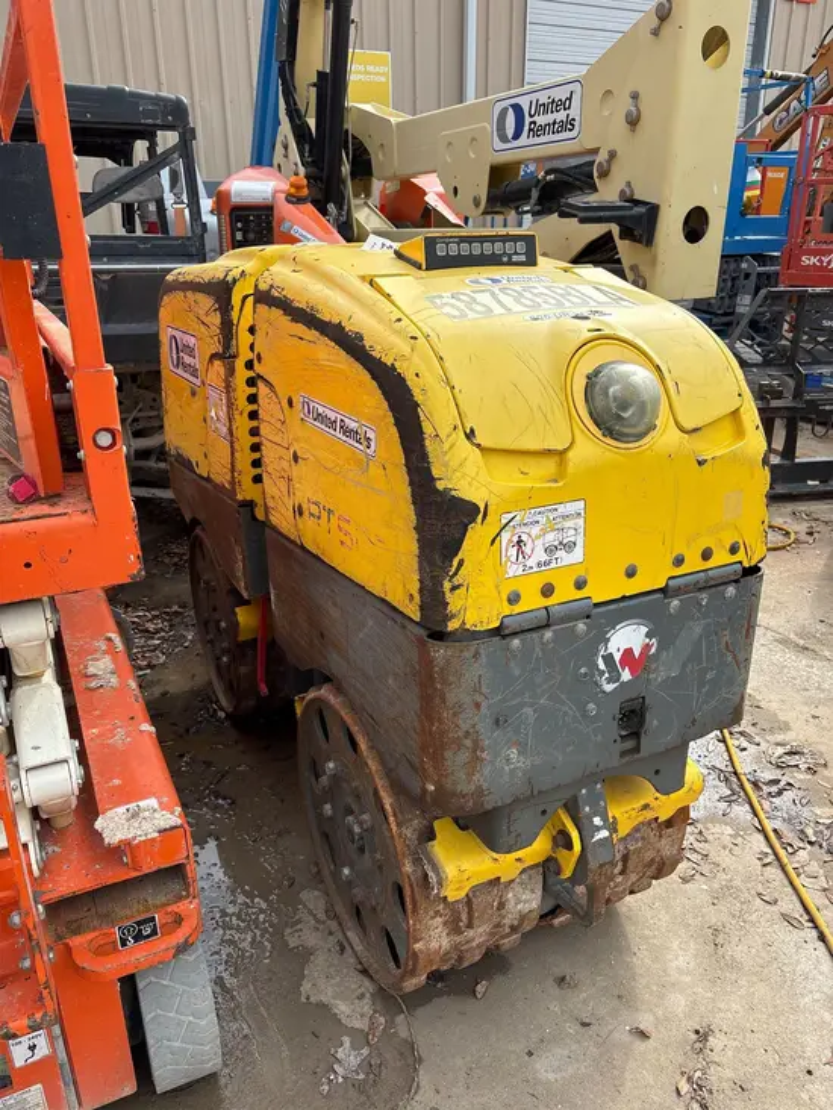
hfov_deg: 53.1
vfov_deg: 67.3
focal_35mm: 26
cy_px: 555
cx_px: 416
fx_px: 834
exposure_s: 1/1876
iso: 50
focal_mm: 5.96
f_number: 1.6
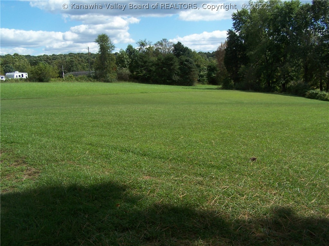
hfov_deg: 49.0
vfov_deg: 37.7
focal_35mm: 38
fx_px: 361
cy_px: 123
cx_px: 164
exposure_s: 1/750
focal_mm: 6.3
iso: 80
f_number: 4
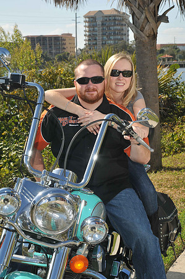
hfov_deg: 18.1
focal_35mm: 75
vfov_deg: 27.0
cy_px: 140
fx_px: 579
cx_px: 92
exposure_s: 1/250
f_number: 10
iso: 200
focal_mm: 50
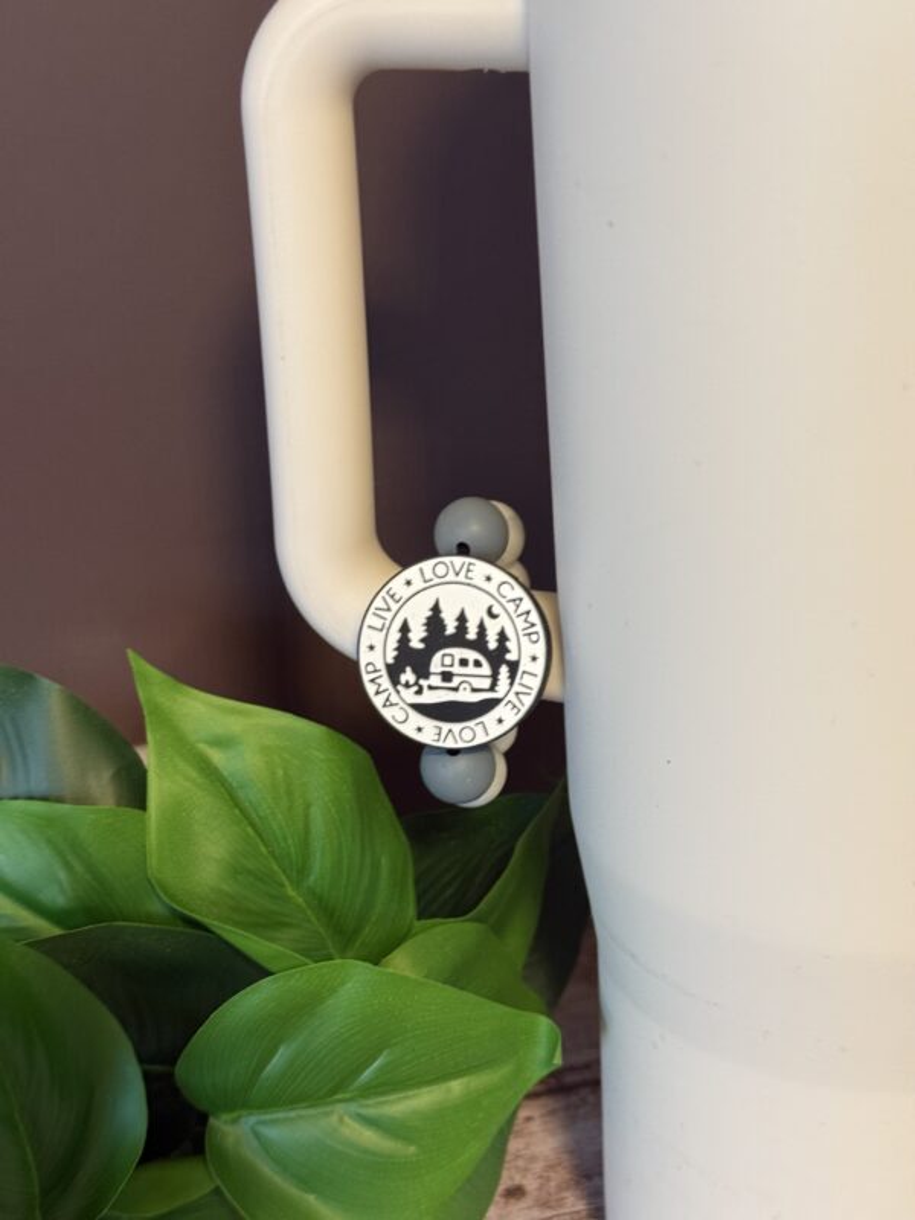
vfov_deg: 39.7
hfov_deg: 30.3
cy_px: 610
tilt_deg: -22.2
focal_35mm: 48
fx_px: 1692
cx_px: 458
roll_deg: +1.8
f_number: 1.78
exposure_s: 1/40
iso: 200
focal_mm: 6.76
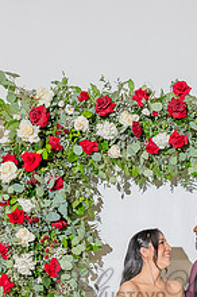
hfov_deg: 17.6
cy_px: 293
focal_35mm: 76
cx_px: 184
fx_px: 626
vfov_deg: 25.4
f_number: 4
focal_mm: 24
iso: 800
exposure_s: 1/200
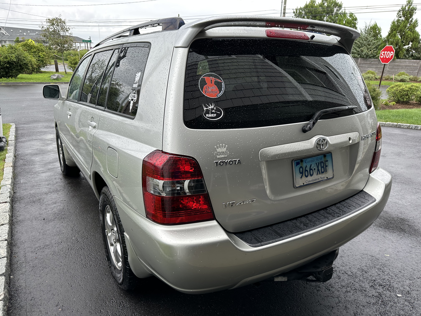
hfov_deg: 71.6
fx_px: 292
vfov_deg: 56.8
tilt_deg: -19.4
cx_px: 210
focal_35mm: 24
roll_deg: -2.3
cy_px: 158
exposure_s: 1/604
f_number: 1.78
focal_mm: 6.86
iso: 80
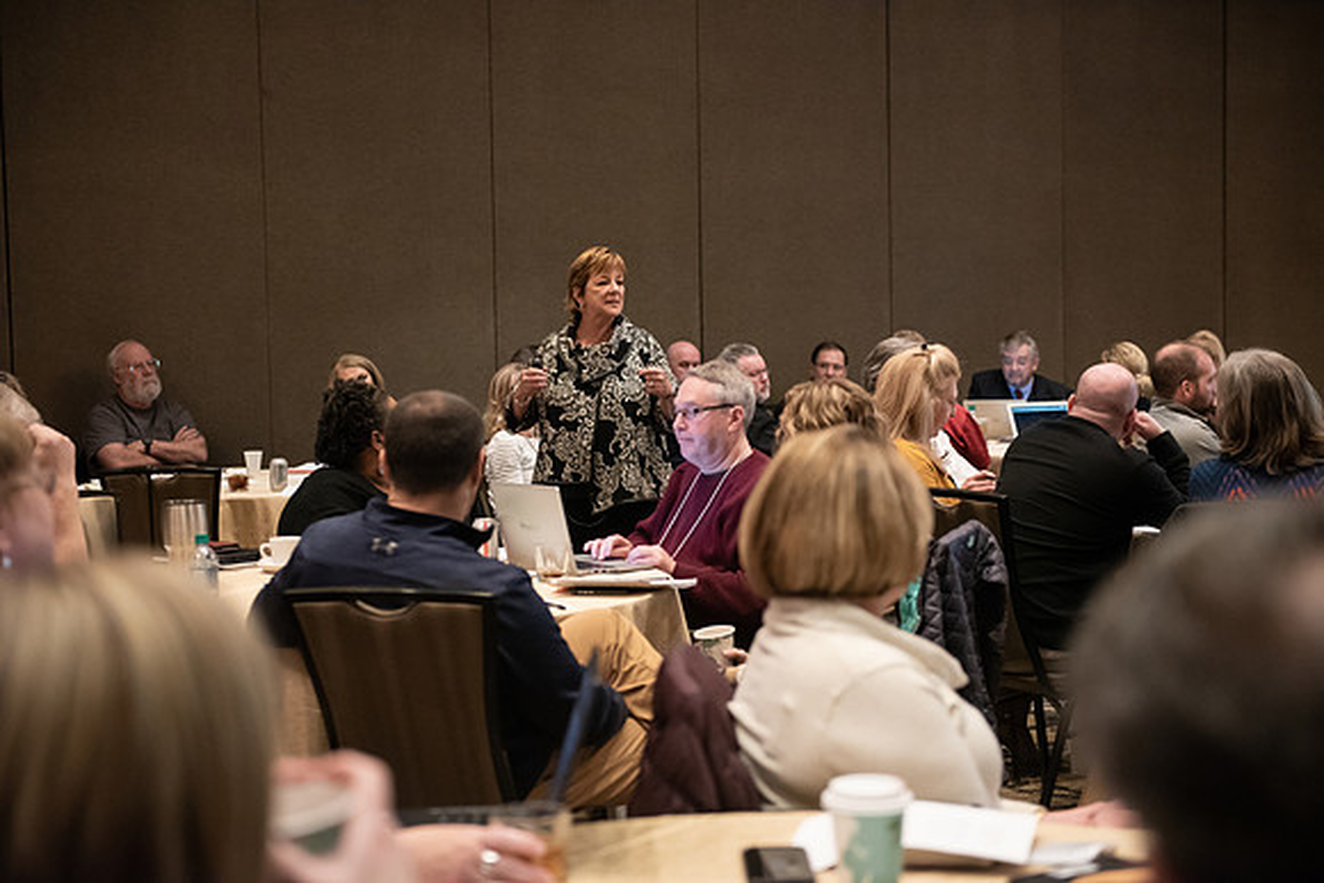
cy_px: 442
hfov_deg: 33.4
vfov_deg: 22.6
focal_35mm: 60
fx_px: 2207
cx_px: 662
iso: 4000
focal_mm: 60
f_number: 3.2
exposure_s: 1/160
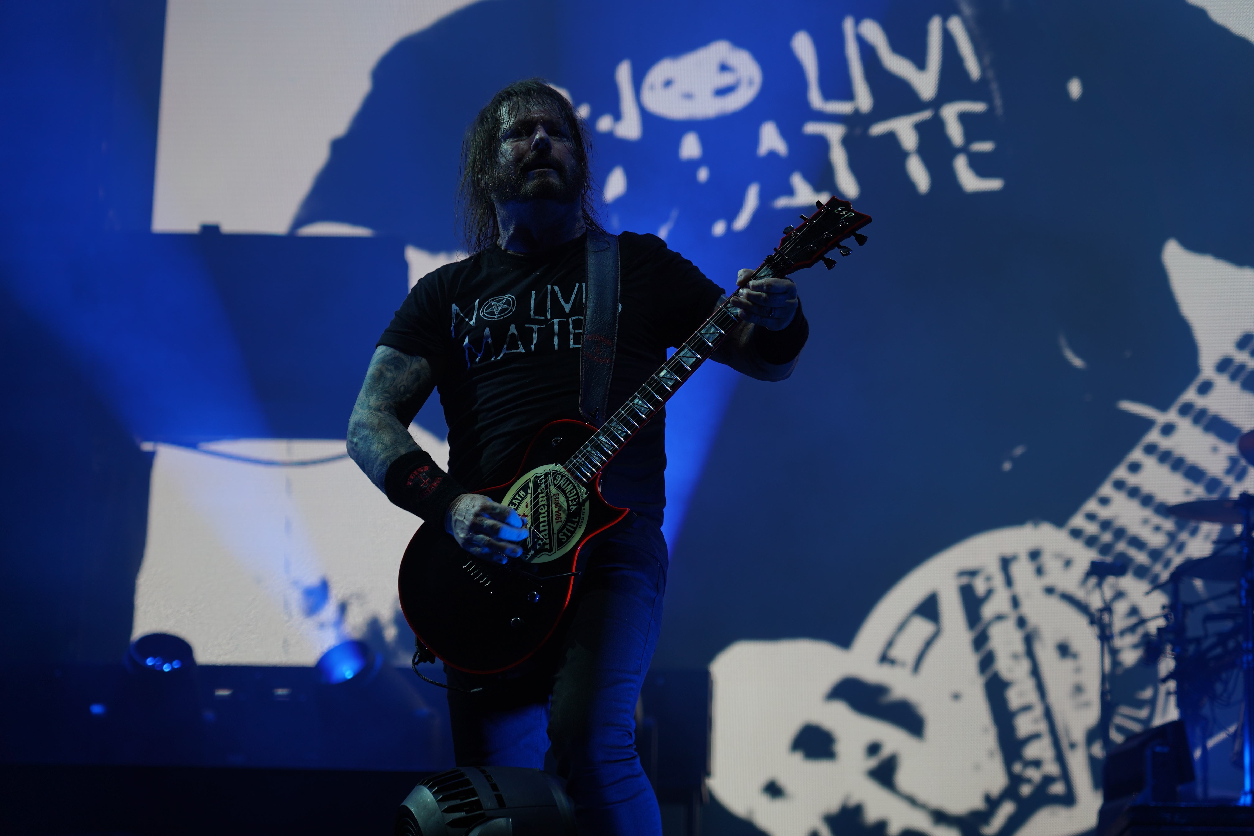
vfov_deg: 15.9
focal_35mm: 86
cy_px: 418
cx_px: 627
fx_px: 2995
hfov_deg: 23.6
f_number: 4.5
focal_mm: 86
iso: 100
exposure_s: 1/125
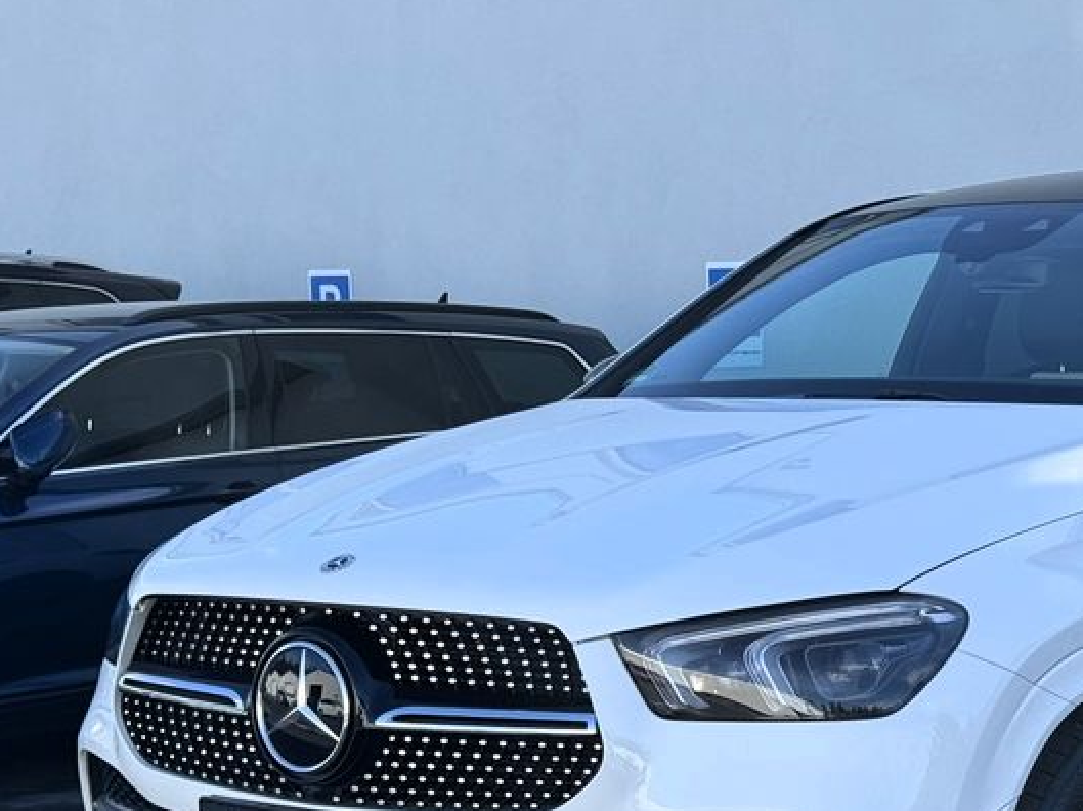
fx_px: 2908
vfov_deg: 15.7
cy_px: 707
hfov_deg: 20.6
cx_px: 1028
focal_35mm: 93
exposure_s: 1/1724
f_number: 1.78
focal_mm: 6.76
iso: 64
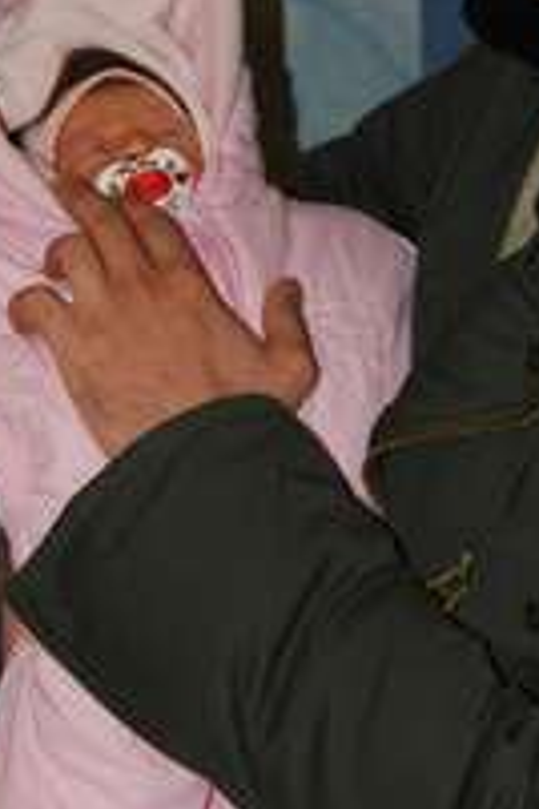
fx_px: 3394
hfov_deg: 9.1
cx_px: 420
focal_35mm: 151
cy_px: 241
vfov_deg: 13.6
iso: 400
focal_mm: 45
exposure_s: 1/50
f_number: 4.5
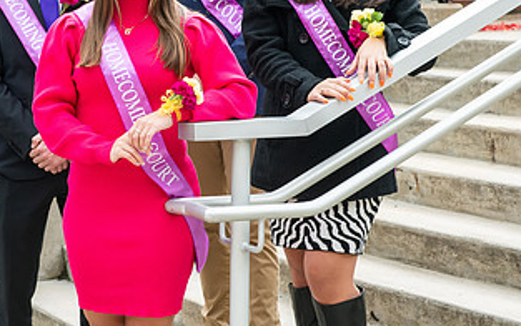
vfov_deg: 11.2
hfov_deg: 17.6
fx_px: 1662
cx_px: 87
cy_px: 59
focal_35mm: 117
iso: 500
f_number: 6.3
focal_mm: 62
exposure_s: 1/320
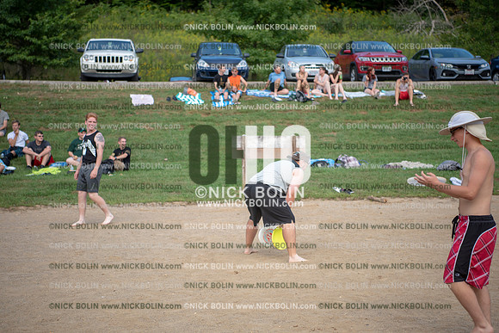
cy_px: 166
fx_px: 970
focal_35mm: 70
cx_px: 250
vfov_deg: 19.5
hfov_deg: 28.8
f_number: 3.2
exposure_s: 1/320
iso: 160
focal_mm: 70
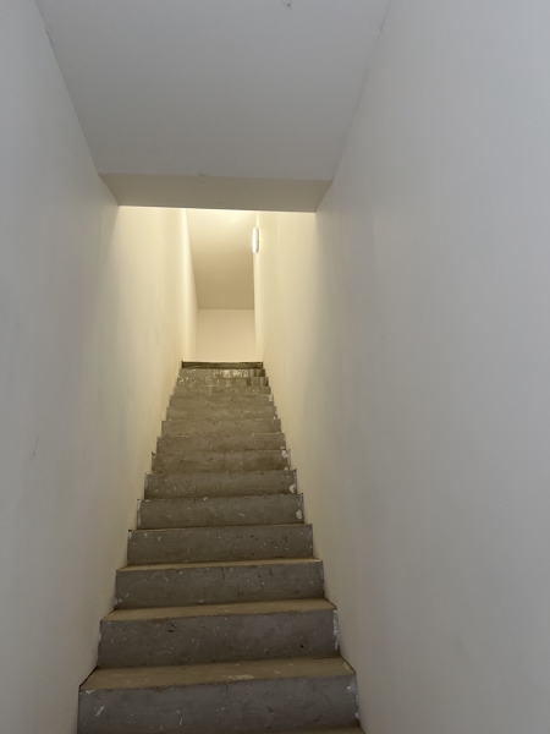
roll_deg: +3.0
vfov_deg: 67.3
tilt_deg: +15.3
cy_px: 367
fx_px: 551
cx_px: 275
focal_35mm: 26
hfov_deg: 53.1
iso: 125
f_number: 1.6
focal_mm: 5.1
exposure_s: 1/100
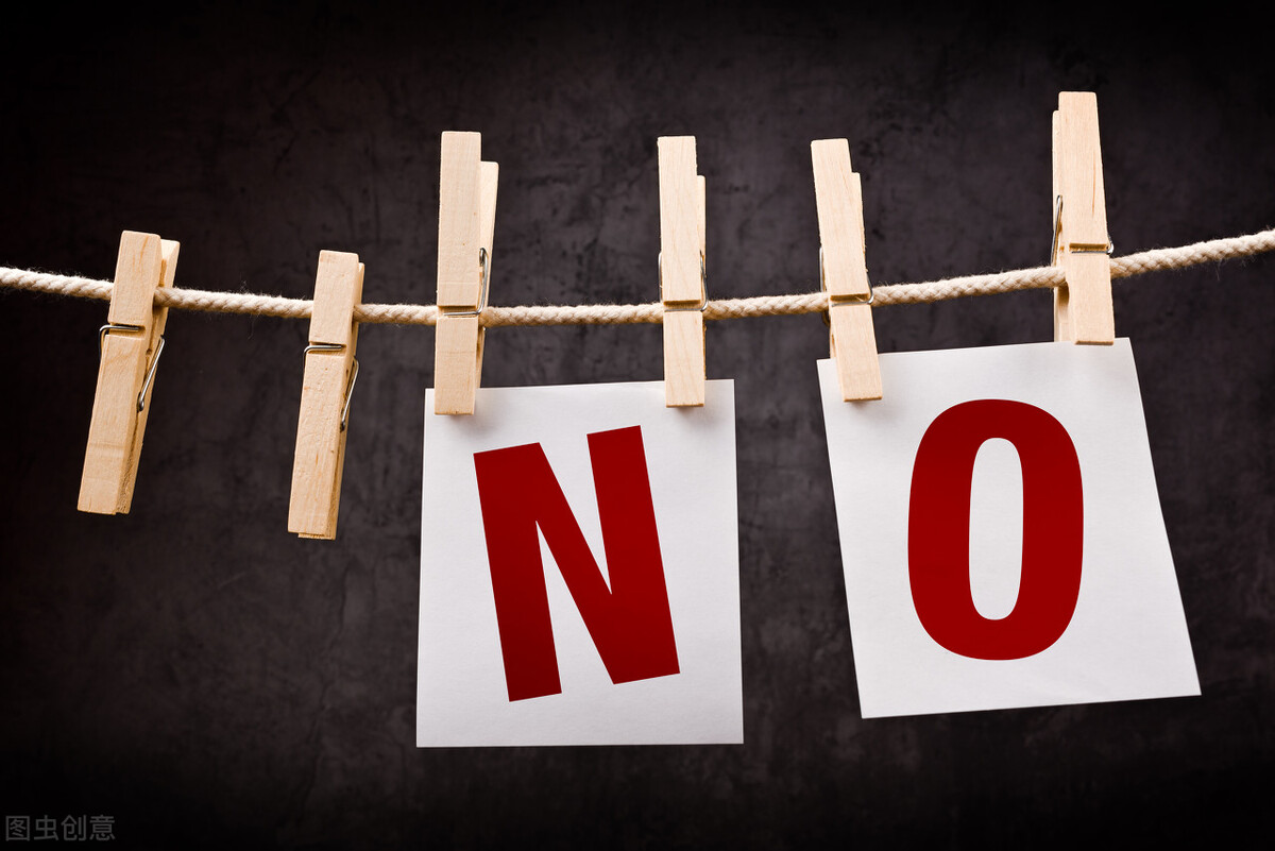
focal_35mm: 35
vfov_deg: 37.9
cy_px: 426
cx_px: 638
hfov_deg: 54.4
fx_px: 1240
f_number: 10
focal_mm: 35
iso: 50
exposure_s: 1/60
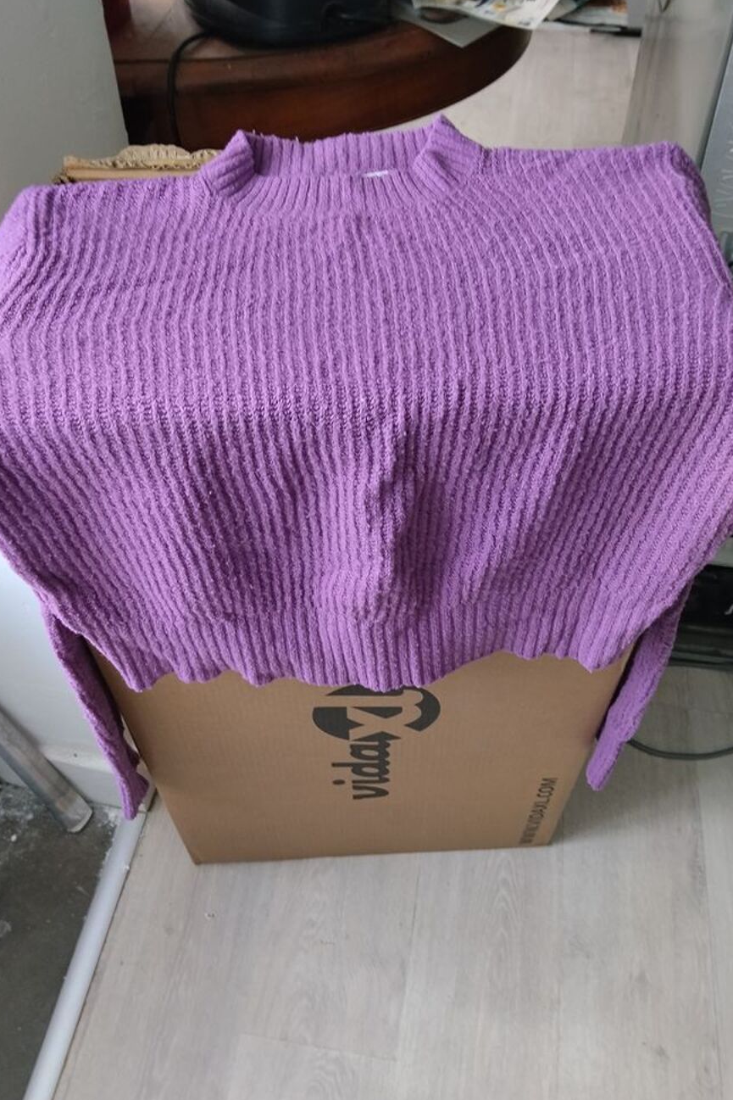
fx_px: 946
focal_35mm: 31
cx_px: 336
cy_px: 543
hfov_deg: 42.3
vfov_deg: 60.3
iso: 100
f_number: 1.8
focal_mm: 3.96
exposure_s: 1/33.3
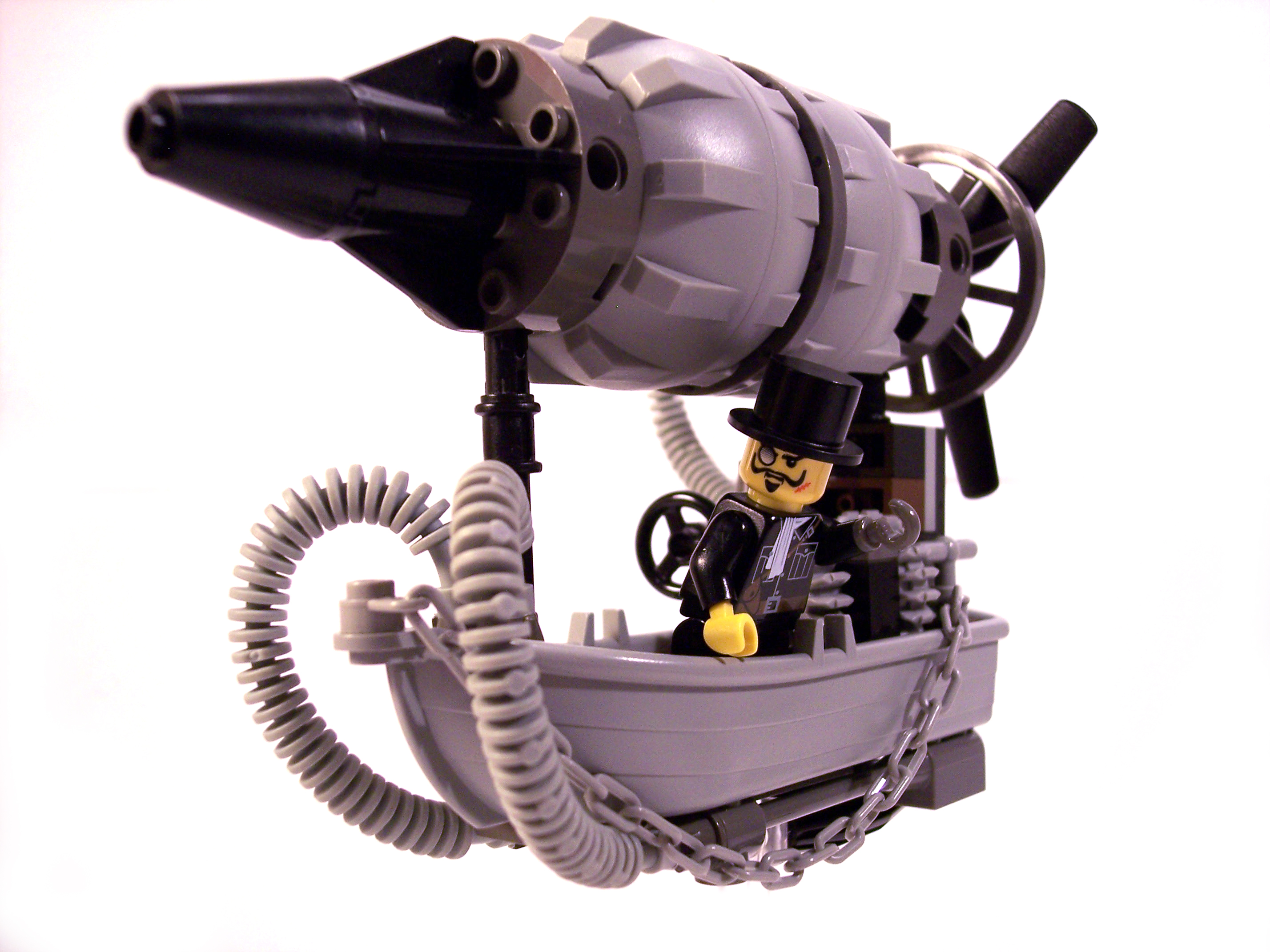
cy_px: 476
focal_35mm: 39
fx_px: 1431
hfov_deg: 47.9
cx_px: 635
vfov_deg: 36.8
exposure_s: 1/30
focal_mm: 8
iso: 140
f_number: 3.4
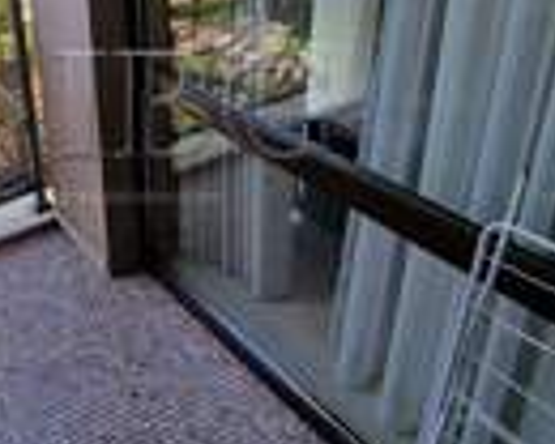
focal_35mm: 37
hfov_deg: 46.2
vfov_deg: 39.2
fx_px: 608
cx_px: 102
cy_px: 117
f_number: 2.2
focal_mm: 2.2
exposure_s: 1/628
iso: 50
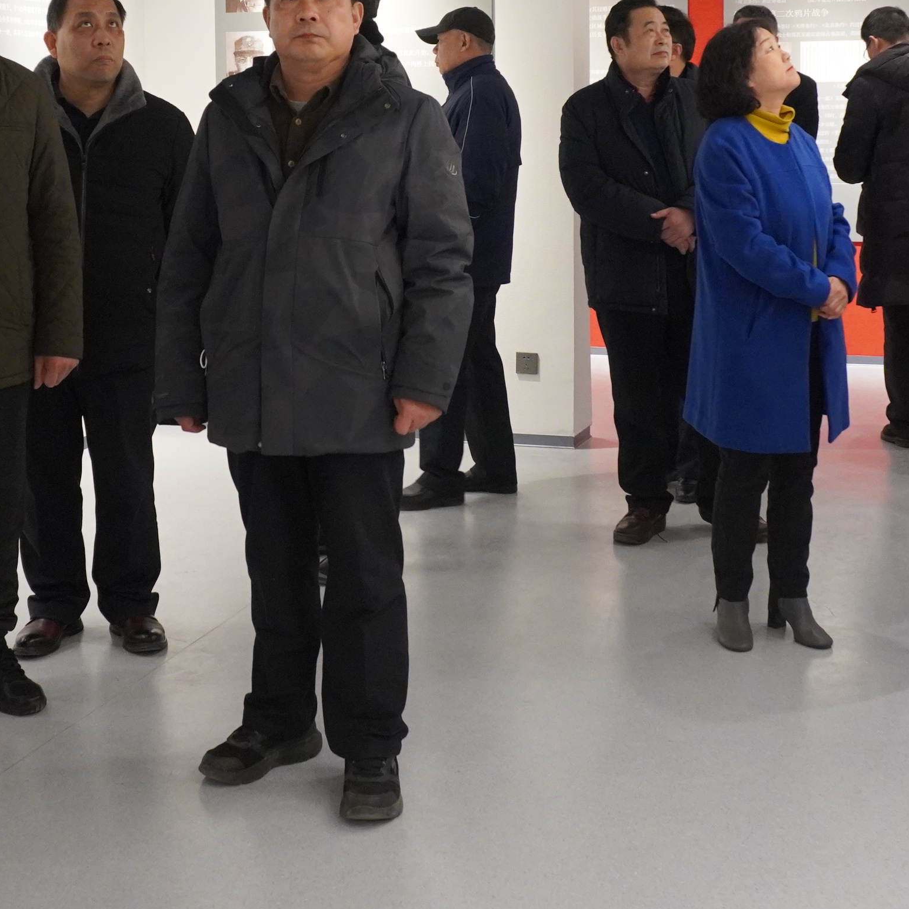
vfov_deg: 29.9
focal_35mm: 56
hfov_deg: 30.5
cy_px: 198
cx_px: 378
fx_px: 1664
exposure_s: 1/160
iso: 2000
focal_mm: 16
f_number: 4
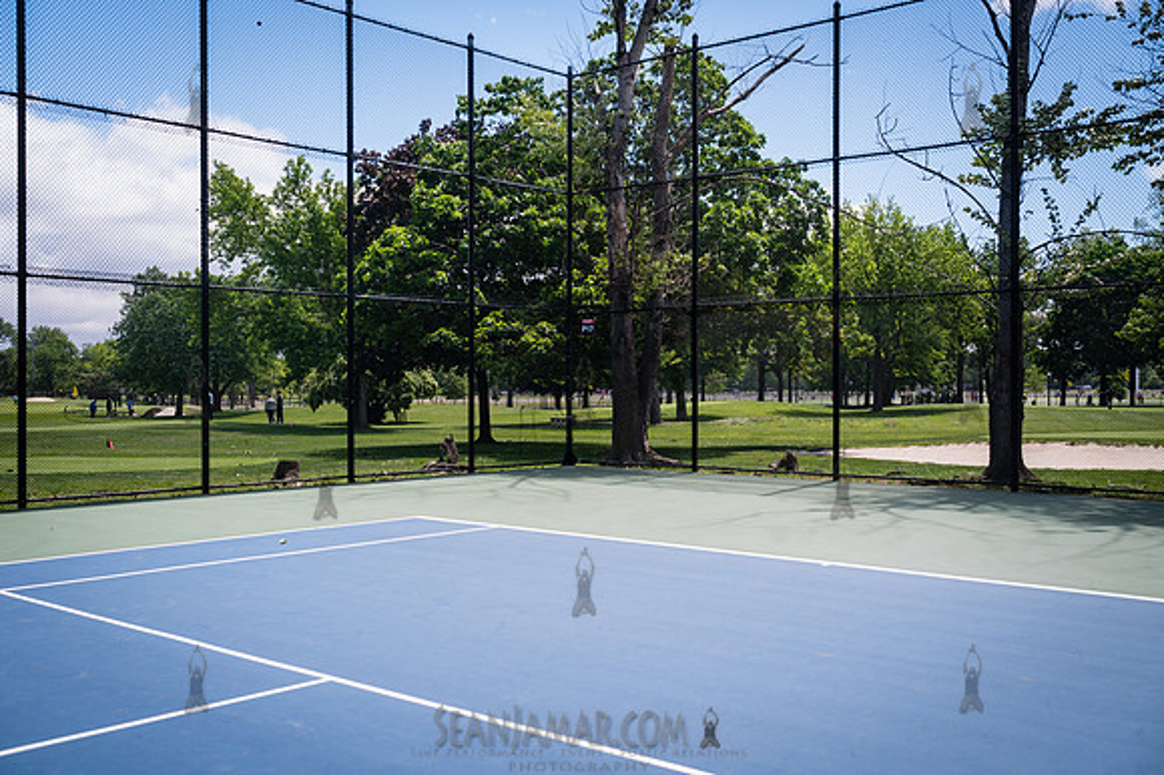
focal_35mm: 36
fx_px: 1158
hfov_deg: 53.4
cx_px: 582
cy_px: 388
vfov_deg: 37.0
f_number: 4.5
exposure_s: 1/1600
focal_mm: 35
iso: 400
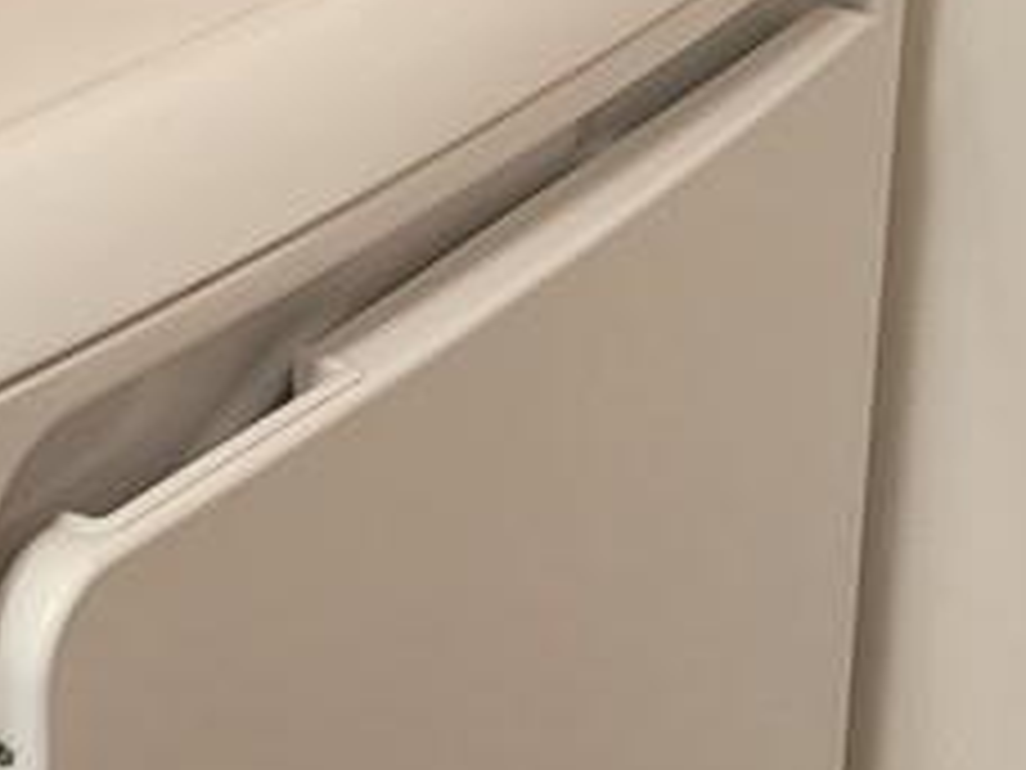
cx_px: 324
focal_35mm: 117
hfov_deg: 16.8
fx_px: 3468
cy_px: -63
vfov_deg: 12.5
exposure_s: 1/120
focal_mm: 5.4
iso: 200
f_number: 1.8
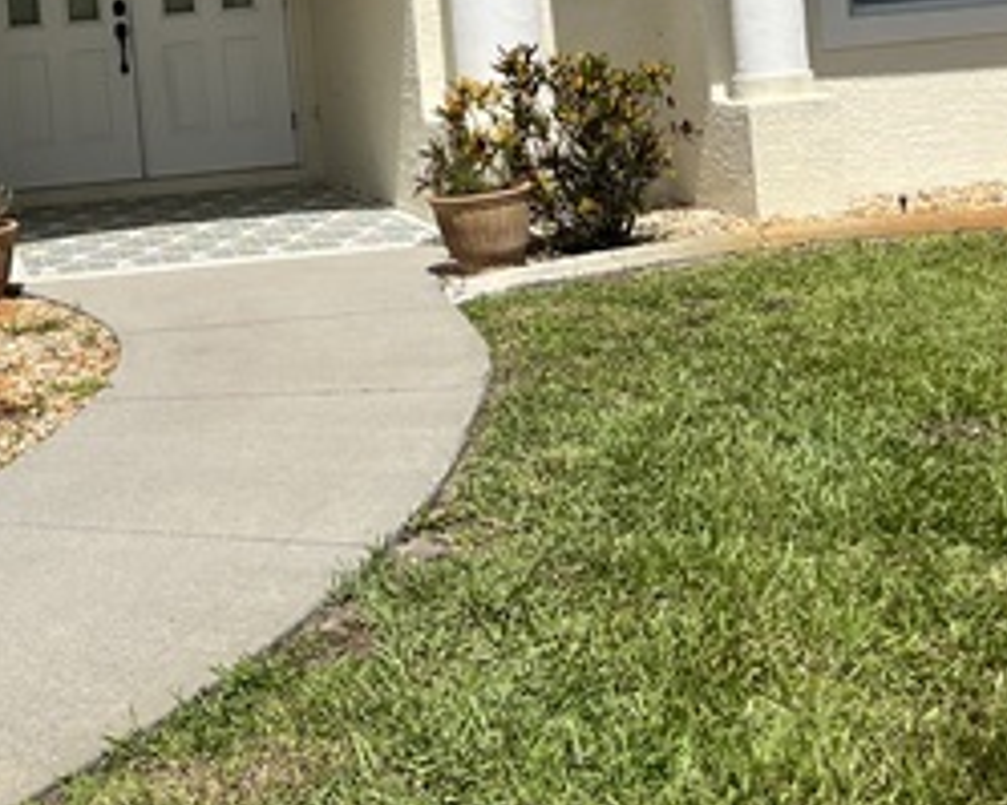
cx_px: 87
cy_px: 40
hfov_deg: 26.9
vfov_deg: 21.8
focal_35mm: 68
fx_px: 2026
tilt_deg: -0.5
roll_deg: +4.3
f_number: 1.6
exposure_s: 1/6173
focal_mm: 5.1
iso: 50
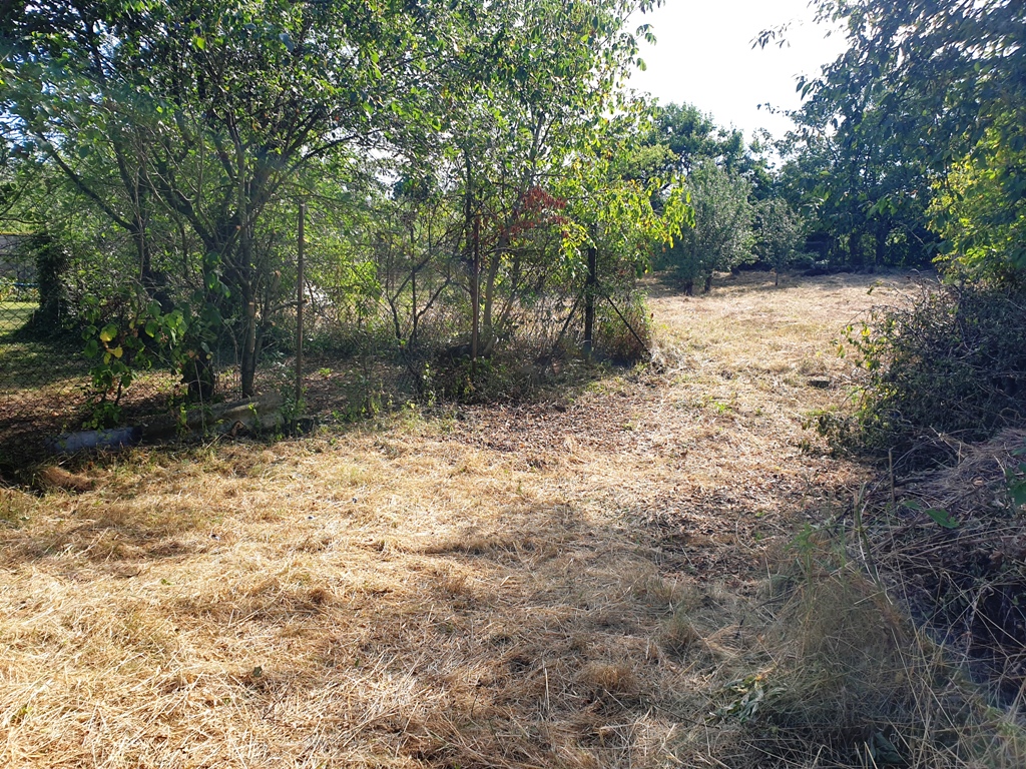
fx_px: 771
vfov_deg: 53.1
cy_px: 384
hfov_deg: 67.3
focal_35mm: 26
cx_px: 513
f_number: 2.4
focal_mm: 4.3
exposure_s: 1/549
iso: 50
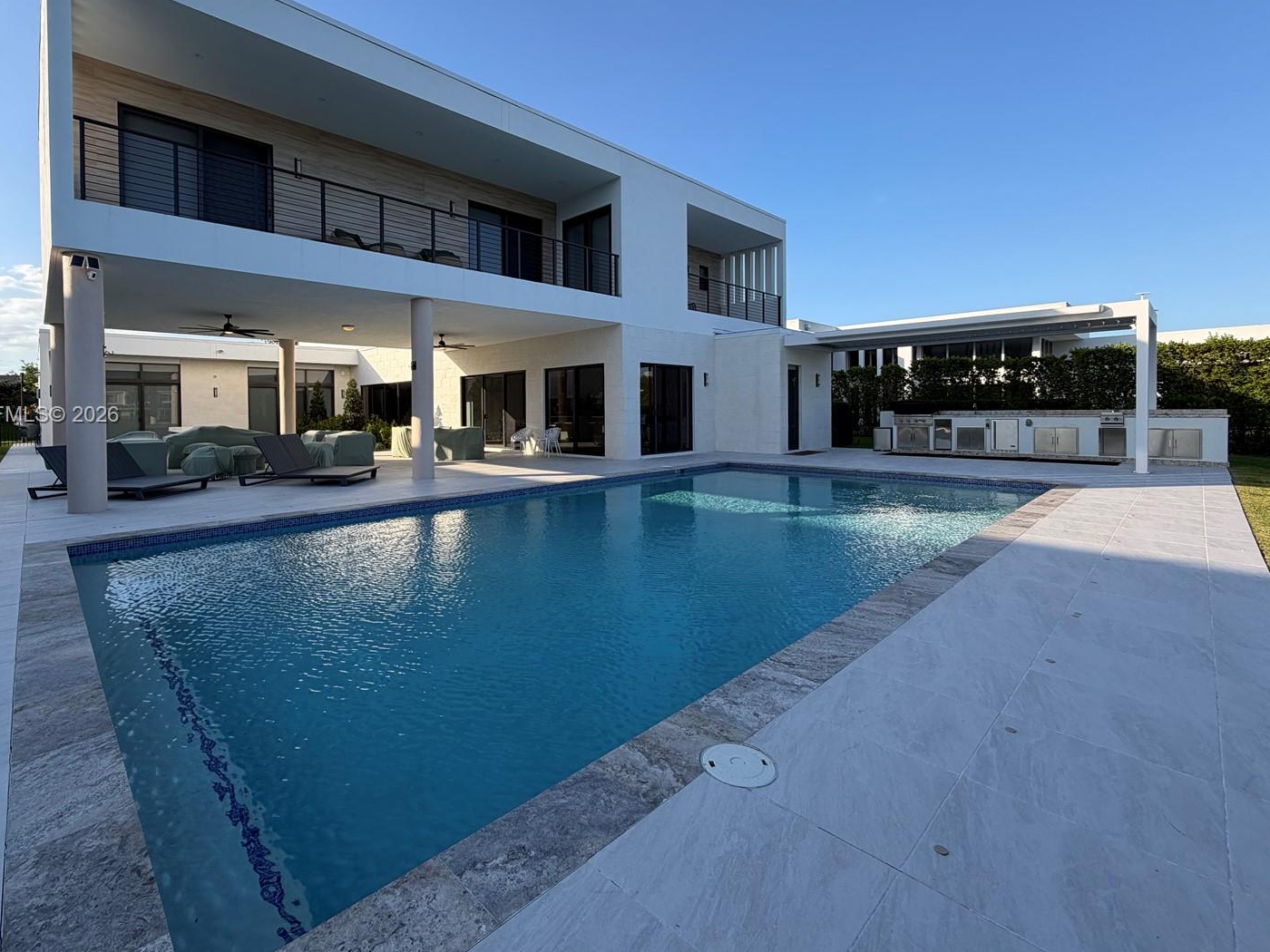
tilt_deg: +0.0
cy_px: 416
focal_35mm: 16
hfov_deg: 94.1
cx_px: 562
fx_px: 587
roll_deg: +0.8
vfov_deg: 77.8
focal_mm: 2.22
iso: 40
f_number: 2.2
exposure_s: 1/770
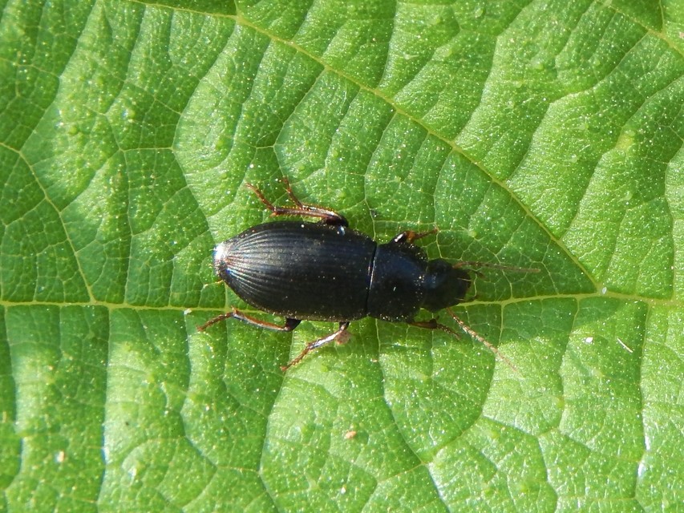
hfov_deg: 10.9
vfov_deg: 8.2
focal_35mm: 182
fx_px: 3597
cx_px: 342
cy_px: 256
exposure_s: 1/200
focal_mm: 32.8
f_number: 5.3
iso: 125
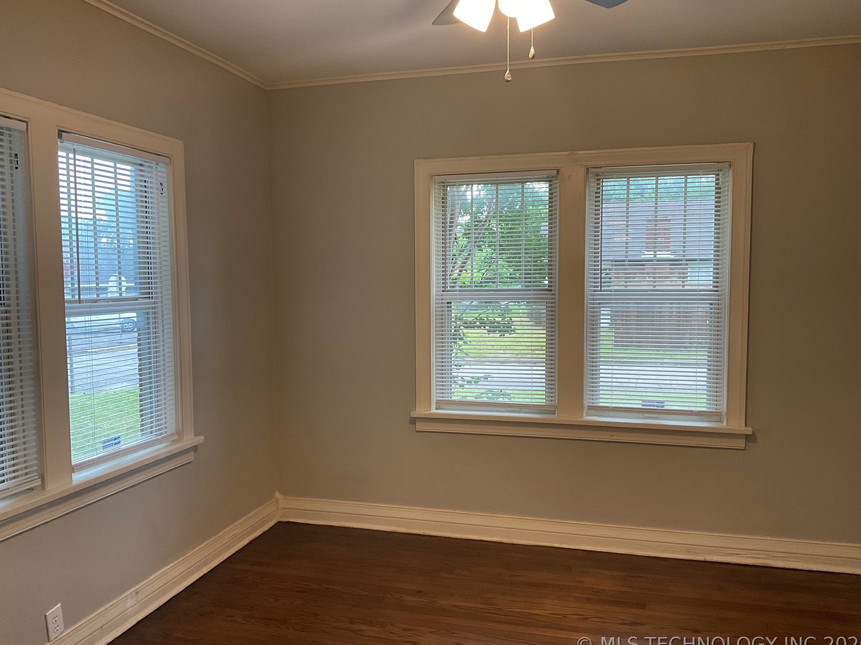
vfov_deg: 46.8
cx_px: 430
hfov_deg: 60.0
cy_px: 326
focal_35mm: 30
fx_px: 746
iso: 64
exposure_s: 1/60
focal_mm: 3
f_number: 1.8
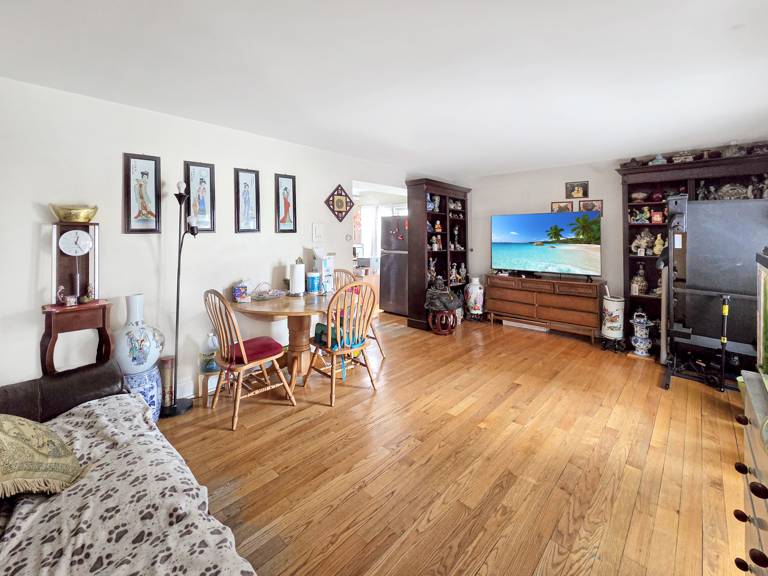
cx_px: 384
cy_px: 288
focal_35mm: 13
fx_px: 288
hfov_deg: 106.2
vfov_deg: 89.9
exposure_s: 1/60
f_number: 2.2
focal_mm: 2.2
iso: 400
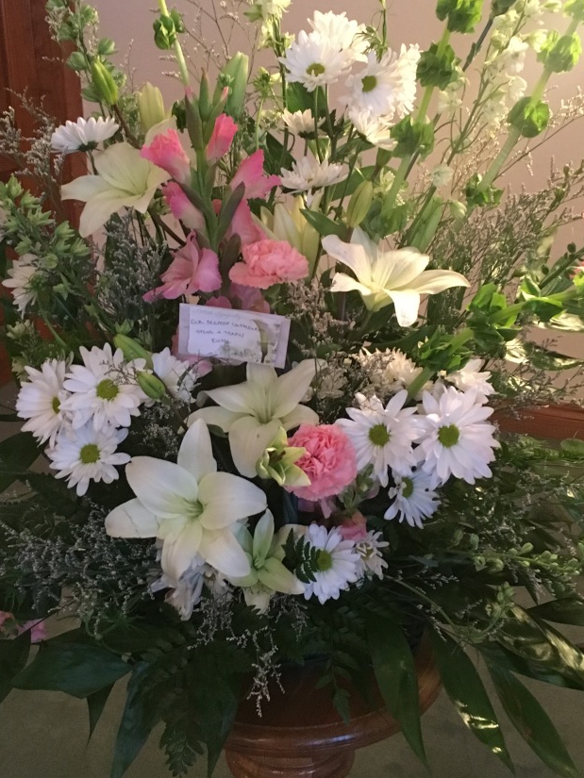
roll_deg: +1.5
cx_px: 254
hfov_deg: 30.2
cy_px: 371
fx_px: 1079
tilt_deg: -20.4
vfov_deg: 39.6
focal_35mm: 48
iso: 250
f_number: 2.2
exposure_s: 1/15
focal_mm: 4.15
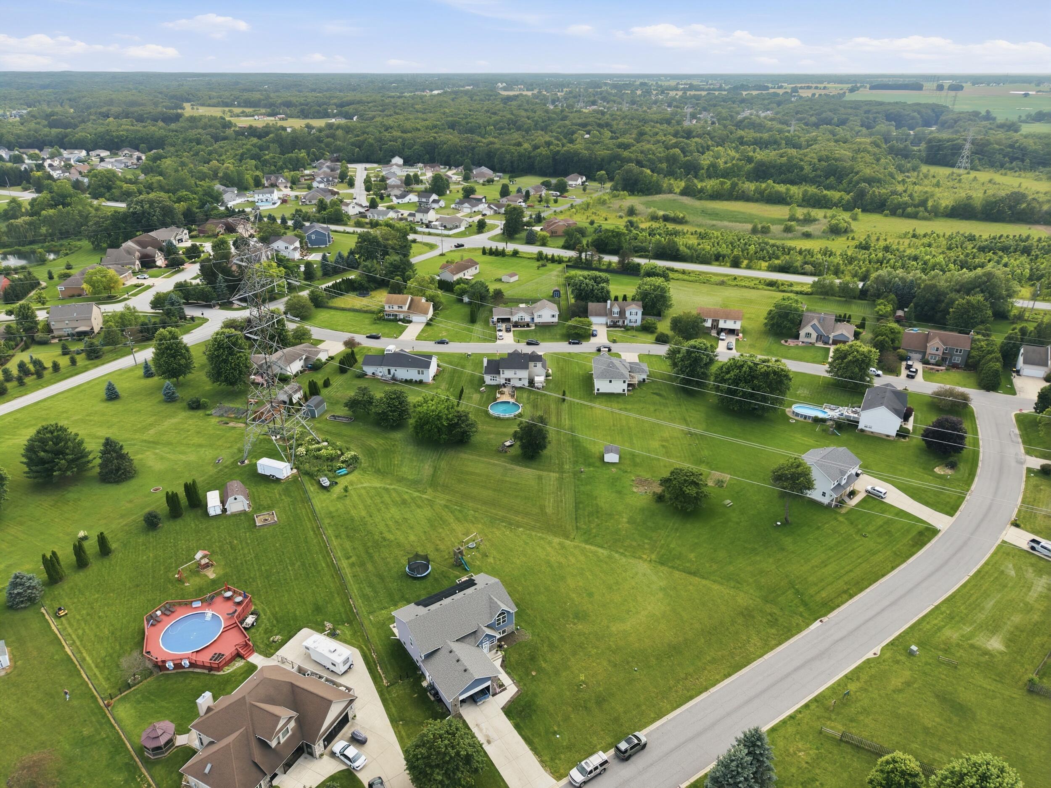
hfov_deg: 71.6
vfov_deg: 56.8
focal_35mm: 24
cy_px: 394
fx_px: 729
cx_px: 526
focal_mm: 8.7
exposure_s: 1/3000
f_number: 1.8
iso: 350
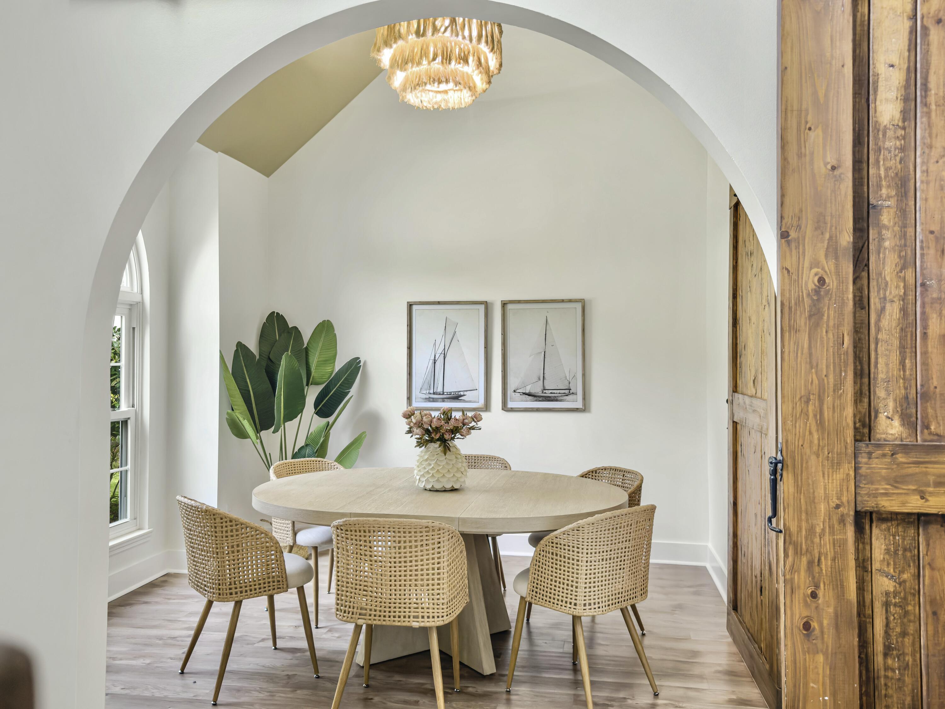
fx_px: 792
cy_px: 354
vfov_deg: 48.2
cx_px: 472
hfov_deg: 61.7
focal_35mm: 29
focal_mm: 6.76
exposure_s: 1/120
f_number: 1.8
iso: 100
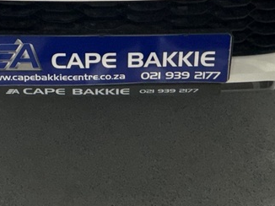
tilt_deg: -17.5
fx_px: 349
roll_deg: +0.4
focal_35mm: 44
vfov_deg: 25.7
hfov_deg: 42.5
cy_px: -92
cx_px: 96
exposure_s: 1/60
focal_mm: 2.22
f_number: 2.2
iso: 400
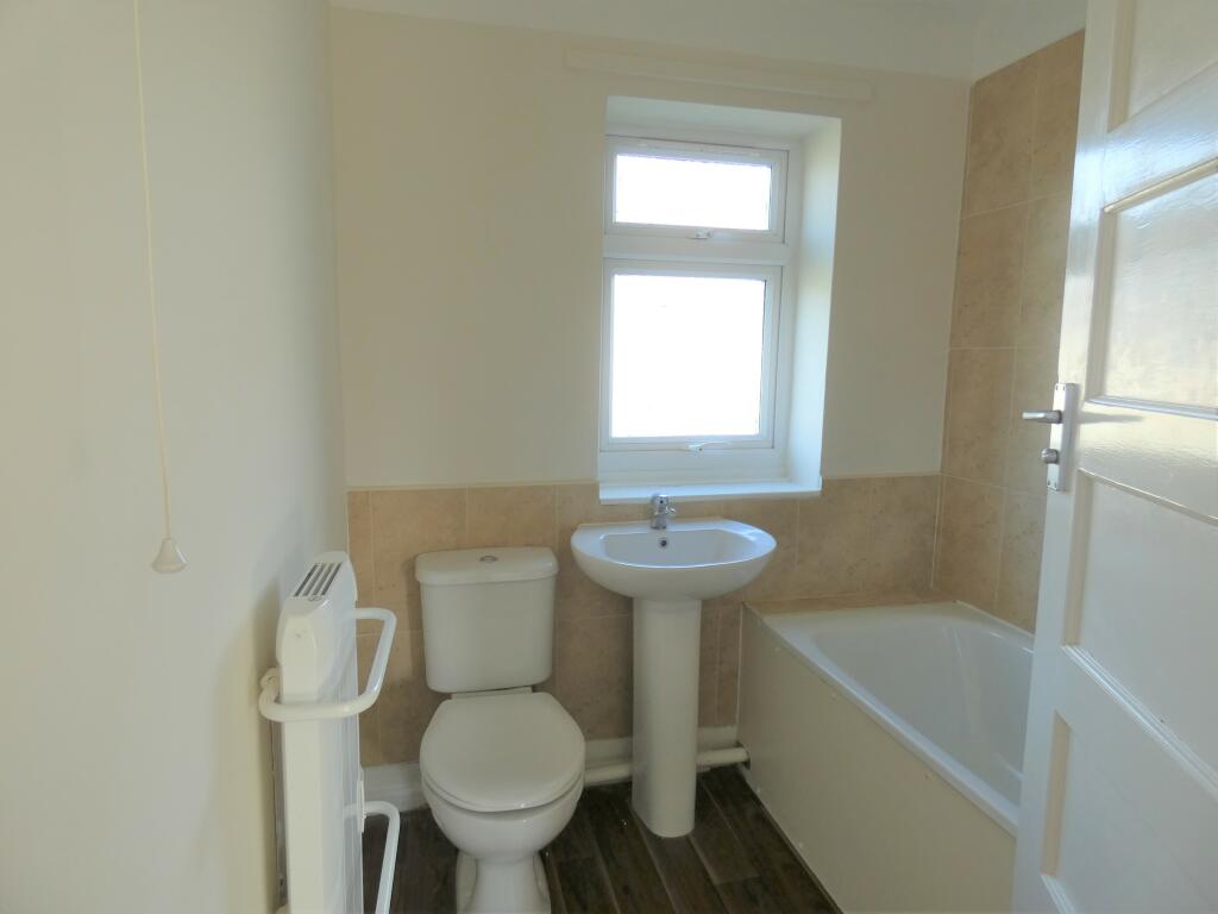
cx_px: 609
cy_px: 457
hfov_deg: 81.7
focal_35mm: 20
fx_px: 704
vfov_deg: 66.0
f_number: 2.8
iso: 80
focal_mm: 3.6
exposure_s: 1/60
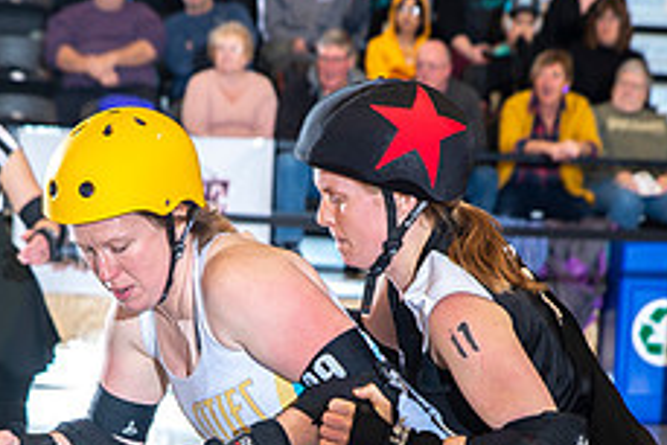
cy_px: 473
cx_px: 283
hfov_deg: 11.6
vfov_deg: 7.7
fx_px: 3281
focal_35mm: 177
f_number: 5
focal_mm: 70
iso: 500
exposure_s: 1/160
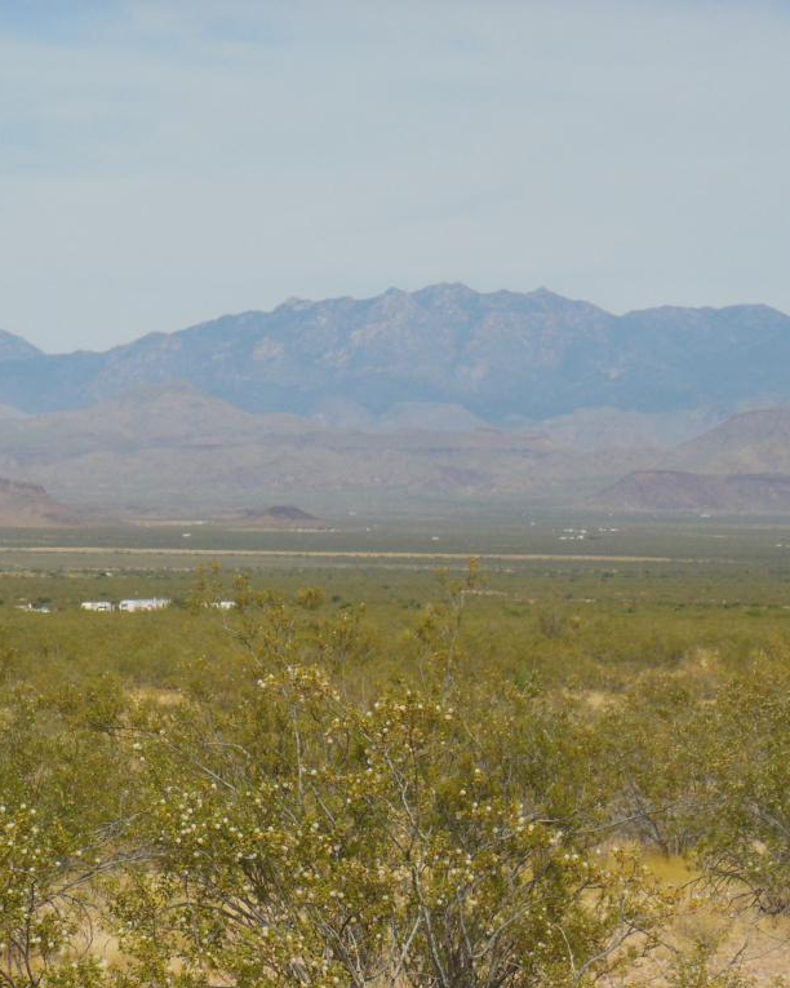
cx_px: 346
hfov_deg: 9.3
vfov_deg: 11.6
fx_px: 4852
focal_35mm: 166
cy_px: 495
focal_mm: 22.6
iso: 400
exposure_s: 1/800
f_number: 10
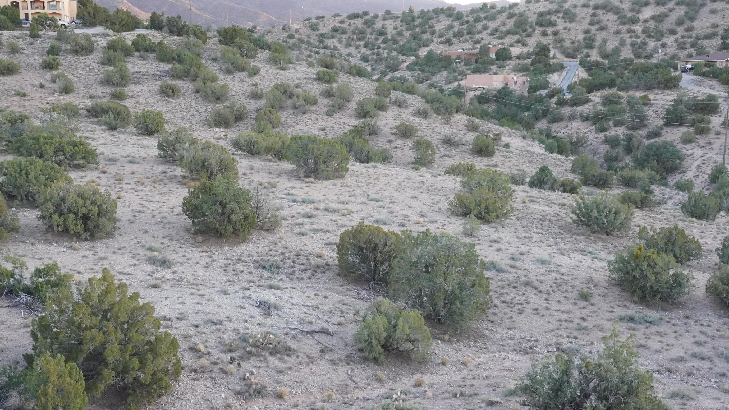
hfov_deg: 49.4
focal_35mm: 41
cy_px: 210
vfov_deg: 29.0
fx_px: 793
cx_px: 355
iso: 8000
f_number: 8
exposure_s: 1/320
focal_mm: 24
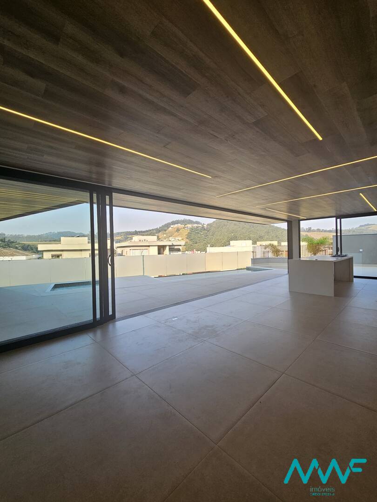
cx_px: 188
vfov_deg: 106.2
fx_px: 189
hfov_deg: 89.9
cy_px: 251
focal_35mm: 13
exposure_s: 1/305
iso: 50
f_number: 2.2
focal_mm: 2.2
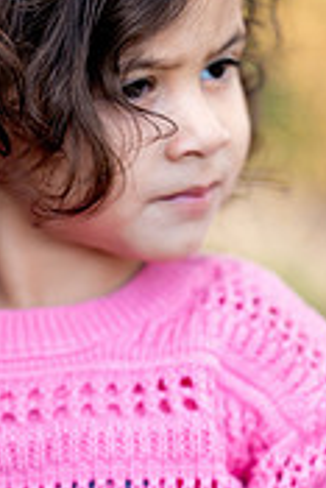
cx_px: 137
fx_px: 5232
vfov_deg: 5.3
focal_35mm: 386
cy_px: 340
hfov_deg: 3.6
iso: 250
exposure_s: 1/2500
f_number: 2
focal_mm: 150
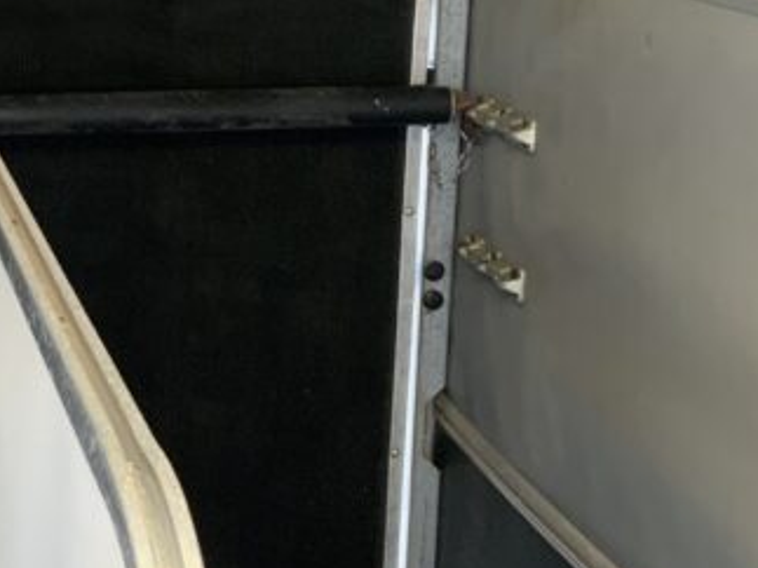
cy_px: 185
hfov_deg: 20.6
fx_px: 2014
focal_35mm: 92
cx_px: -5
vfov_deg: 16.0
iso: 80
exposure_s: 1/60
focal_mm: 3
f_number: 1.8
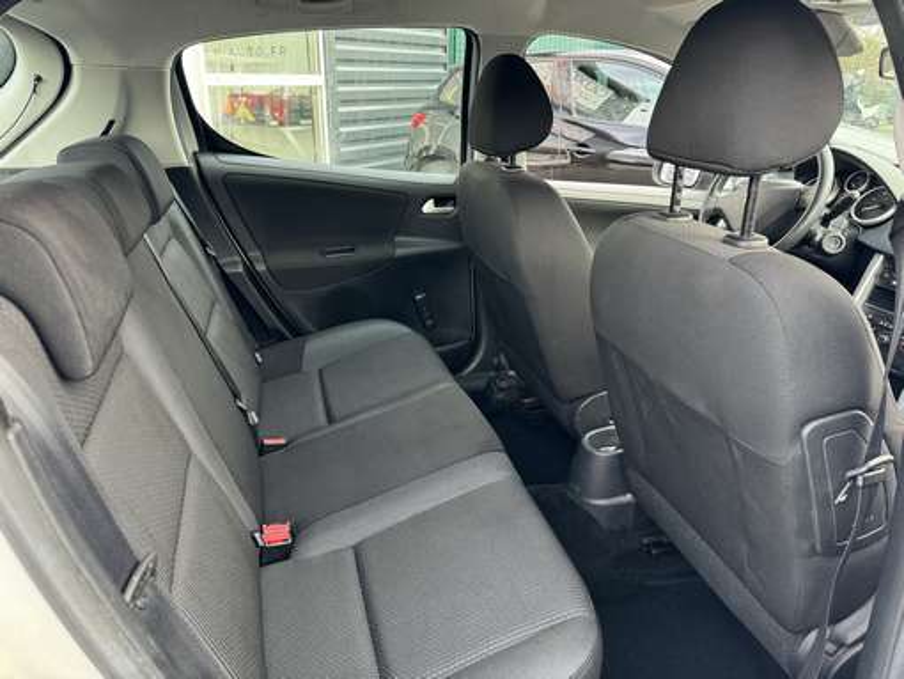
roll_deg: -0.5
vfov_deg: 56.9
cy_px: 340
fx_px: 627
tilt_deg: -23.5
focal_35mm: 24
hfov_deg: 71.6
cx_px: 452
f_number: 1.78
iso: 200
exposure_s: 1/79
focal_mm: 6.86
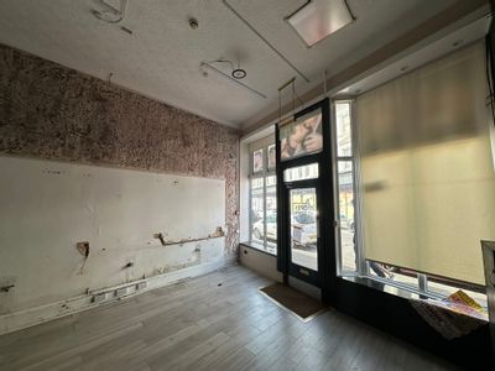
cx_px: 248
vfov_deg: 85.7
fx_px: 200
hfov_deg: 102.1
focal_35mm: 14
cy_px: 186
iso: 40
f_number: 2.2
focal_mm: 2.22
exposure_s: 1/207
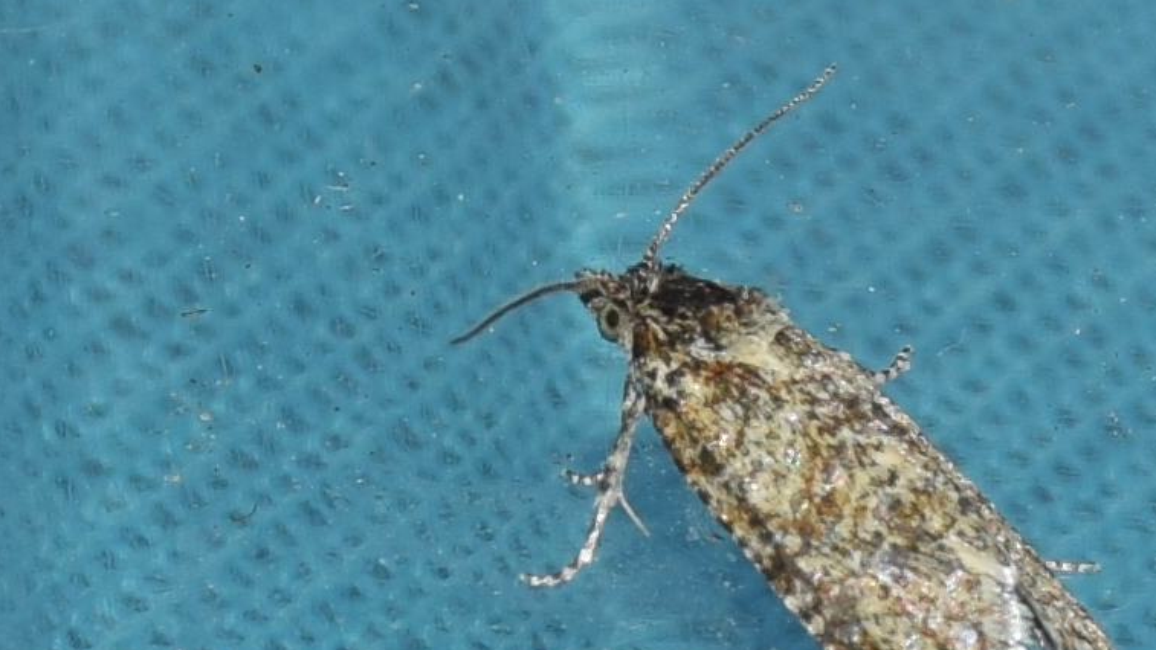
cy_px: 452
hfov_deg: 8.9
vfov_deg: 5.0
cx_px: 727
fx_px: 7449
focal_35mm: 243
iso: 100
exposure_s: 1/160
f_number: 11
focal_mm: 122
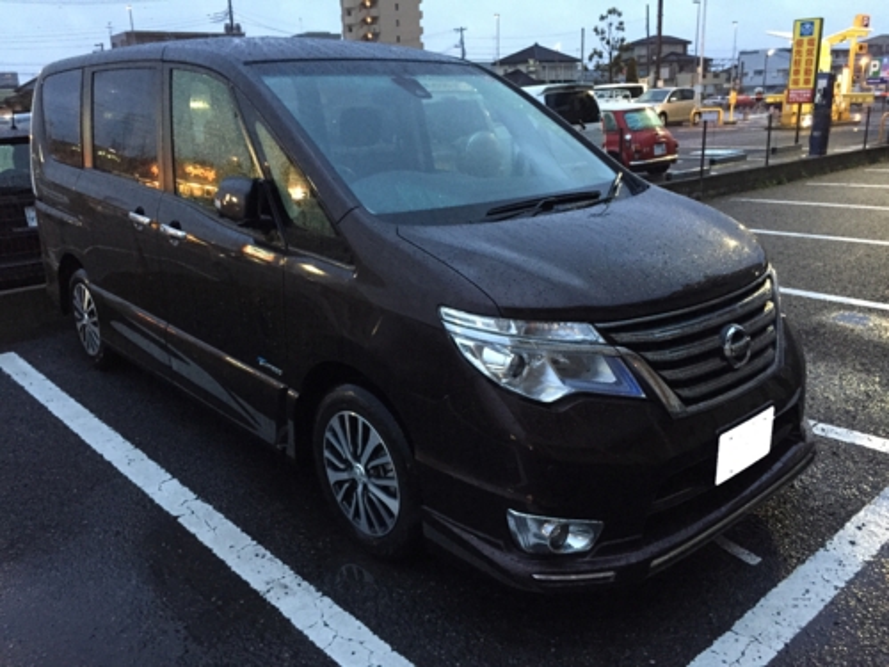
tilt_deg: -16.9
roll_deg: +1.9
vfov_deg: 48.2
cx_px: 444
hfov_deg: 61.7
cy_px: 334
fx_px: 745
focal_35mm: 29
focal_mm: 4.15
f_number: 2.2
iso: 320
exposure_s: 1/15
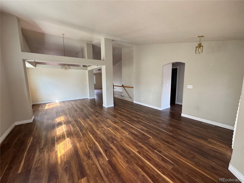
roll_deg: -0.5
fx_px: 99
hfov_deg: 102.1
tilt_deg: -8.1
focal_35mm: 14
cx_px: 122
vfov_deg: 85.7
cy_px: 92
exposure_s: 1/85
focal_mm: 2.22
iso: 320
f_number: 2.2
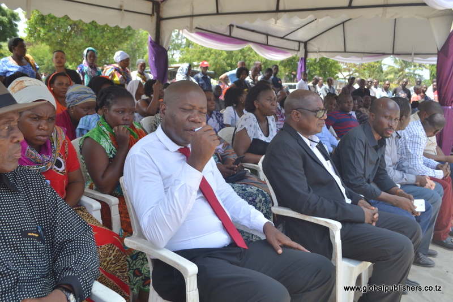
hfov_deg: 57.2
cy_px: 151
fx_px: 415
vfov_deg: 40.0
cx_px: 226
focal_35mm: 33
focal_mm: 22
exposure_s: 1/160
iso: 100
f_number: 6.3
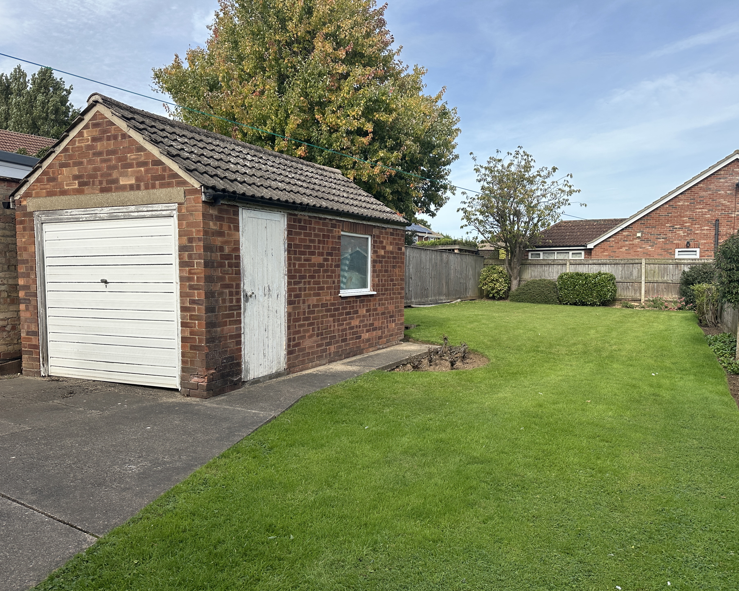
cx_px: 388
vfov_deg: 54.9
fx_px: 569
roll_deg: -0.7
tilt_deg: -3.6
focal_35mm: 26
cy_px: 303
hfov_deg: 66.0
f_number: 1.78
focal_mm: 6.86
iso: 80
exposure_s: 1/2591
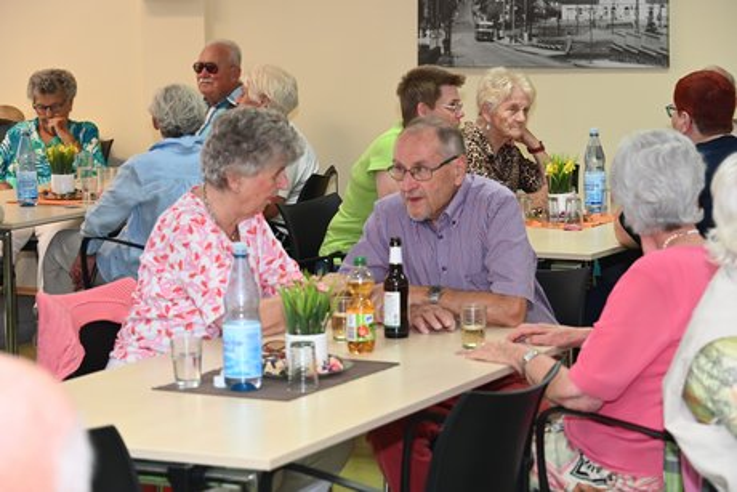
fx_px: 2150
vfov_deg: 13.1
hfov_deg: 19.5
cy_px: 246
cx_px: 368
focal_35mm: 105
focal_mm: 105
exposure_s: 1/60
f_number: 6.3
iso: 1250
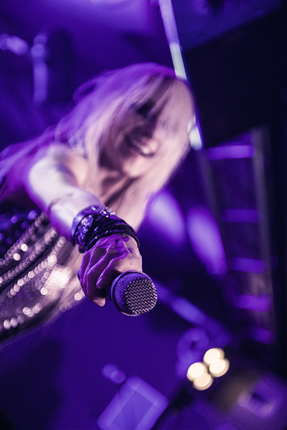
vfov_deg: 28.8
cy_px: 215
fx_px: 836
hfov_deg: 19.5
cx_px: 144
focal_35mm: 70
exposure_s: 1/160
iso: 1000
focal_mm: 70
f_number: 2.8
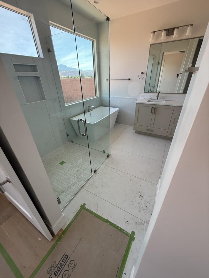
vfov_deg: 102.1
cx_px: 104
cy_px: 139
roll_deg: +4.2
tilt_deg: -24.9
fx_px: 113
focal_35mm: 14
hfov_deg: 85.7
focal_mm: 2.22
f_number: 2.2
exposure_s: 1/161
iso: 50
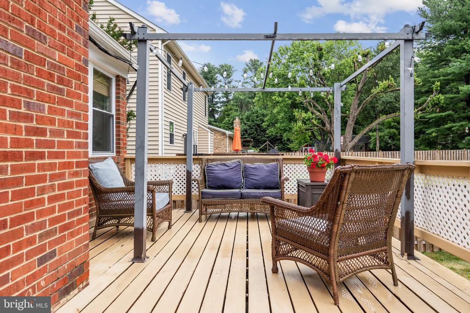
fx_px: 228
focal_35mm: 18
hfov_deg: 91.6
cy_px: 156
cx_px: 235
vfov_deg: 68.9
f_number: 6.3
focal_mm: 17.5
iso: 100
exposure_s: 1/100
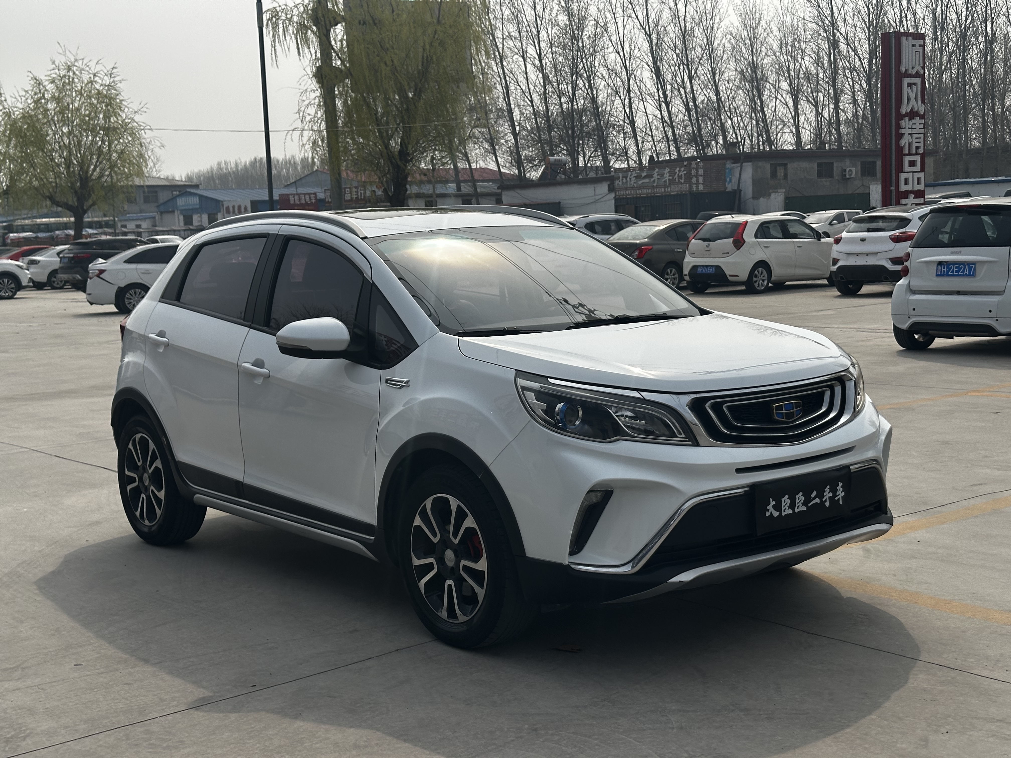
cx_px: 506
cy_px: 379
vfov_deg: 30.3
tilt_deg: -6.6
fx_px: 1402
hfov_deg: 39.7
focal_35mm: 48
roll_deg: +2.1
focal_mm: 6.86
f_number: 1.78
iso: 64
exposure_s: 1/6211
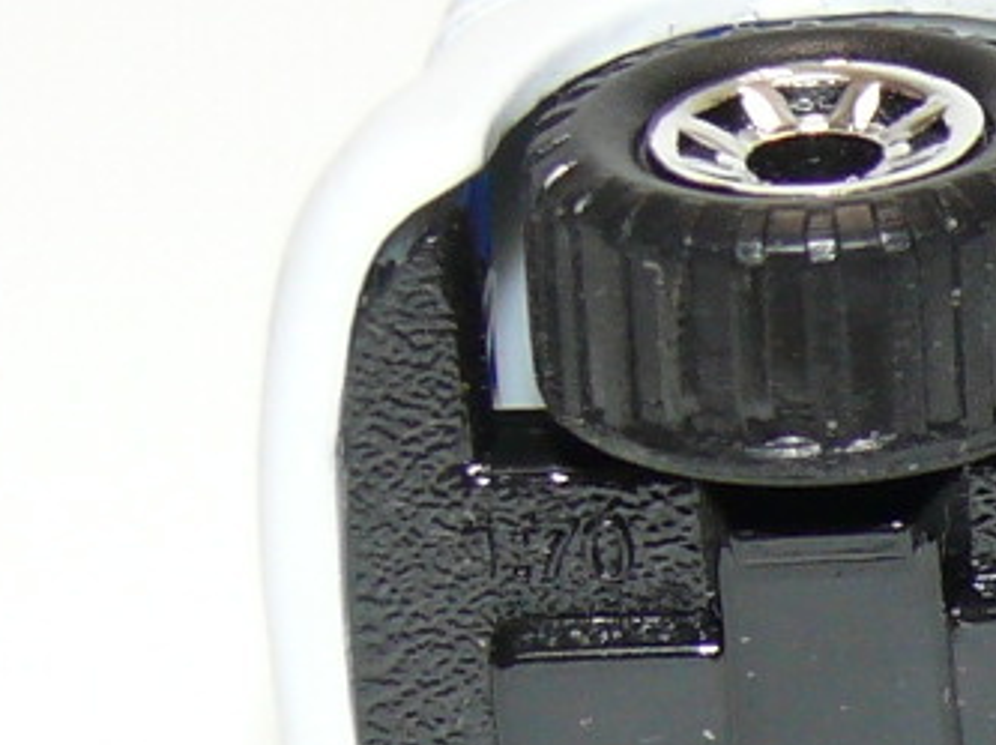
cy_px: 380
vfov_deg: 4.2
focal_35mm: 356
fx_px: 10232
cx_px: 2252
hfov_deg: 5.4
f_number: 4
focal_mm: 11.1
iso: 100
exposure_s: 1/30
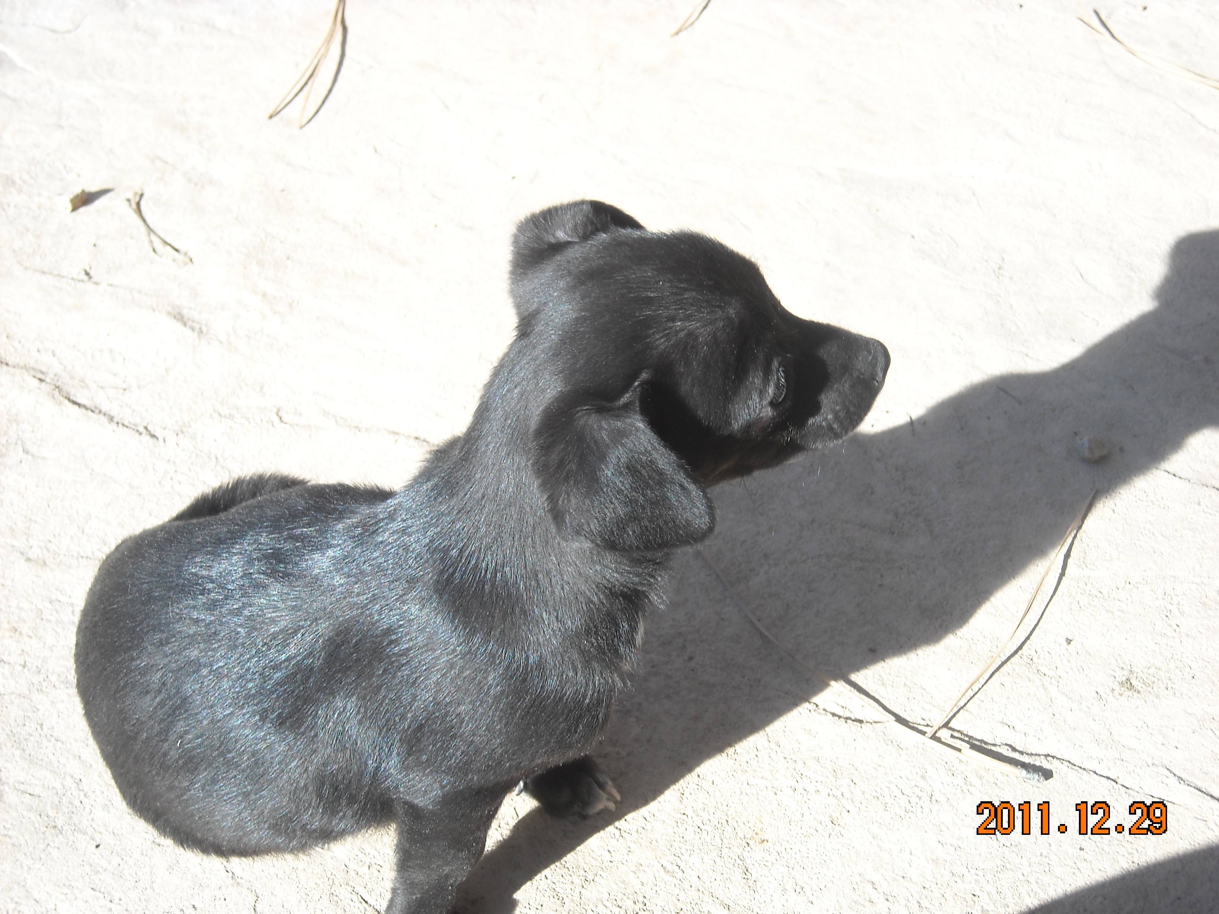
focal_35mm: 68
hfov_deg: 28.6
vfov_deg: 21.6
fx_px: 2395
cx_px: 610
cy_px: 457
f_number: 3.7
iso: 64
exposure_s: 1/260
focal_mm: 11.02
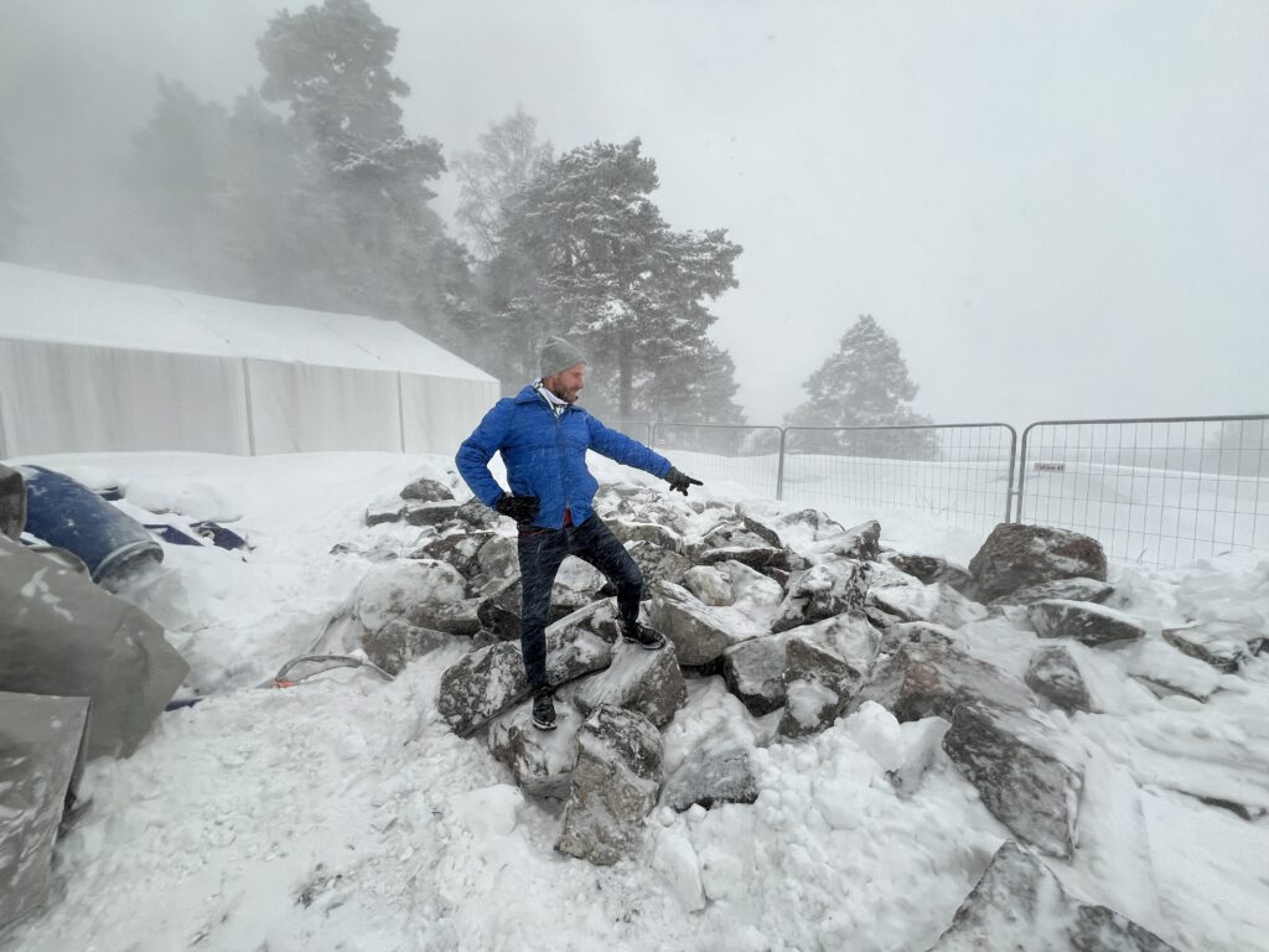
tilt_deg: -4.8
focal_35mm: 13
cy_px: 476
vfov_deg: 89.9
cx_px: 634
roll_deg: +1.1
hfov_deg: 106.2
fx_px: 477
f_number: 1.8
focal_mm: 1.57
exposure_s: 1/166
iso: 32
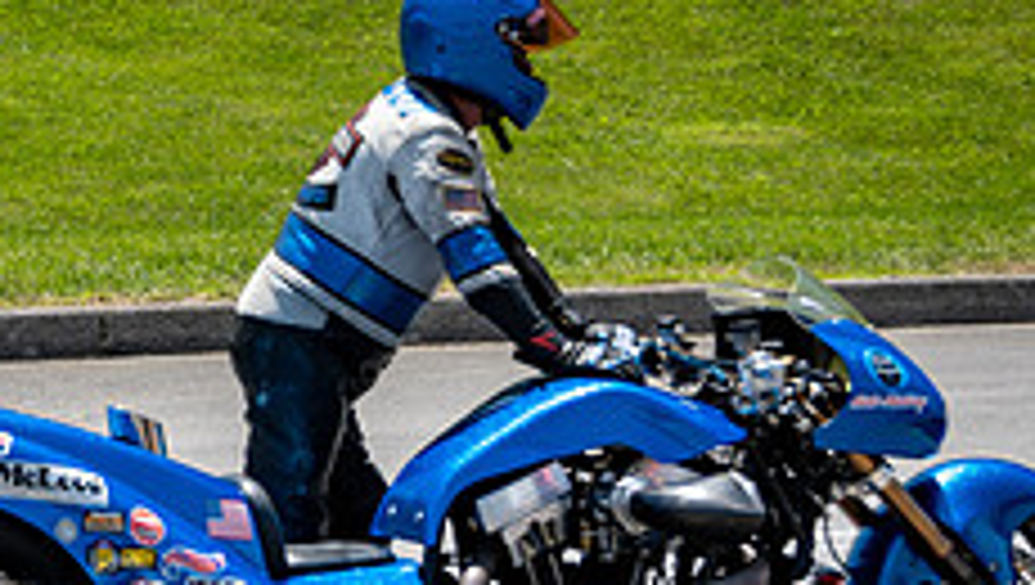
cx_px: 65
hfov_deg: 12.2
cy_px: 323
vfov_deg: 7.0
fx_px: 4808
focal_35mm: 175
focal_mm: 38
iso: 100
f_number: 5
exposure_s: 1/640
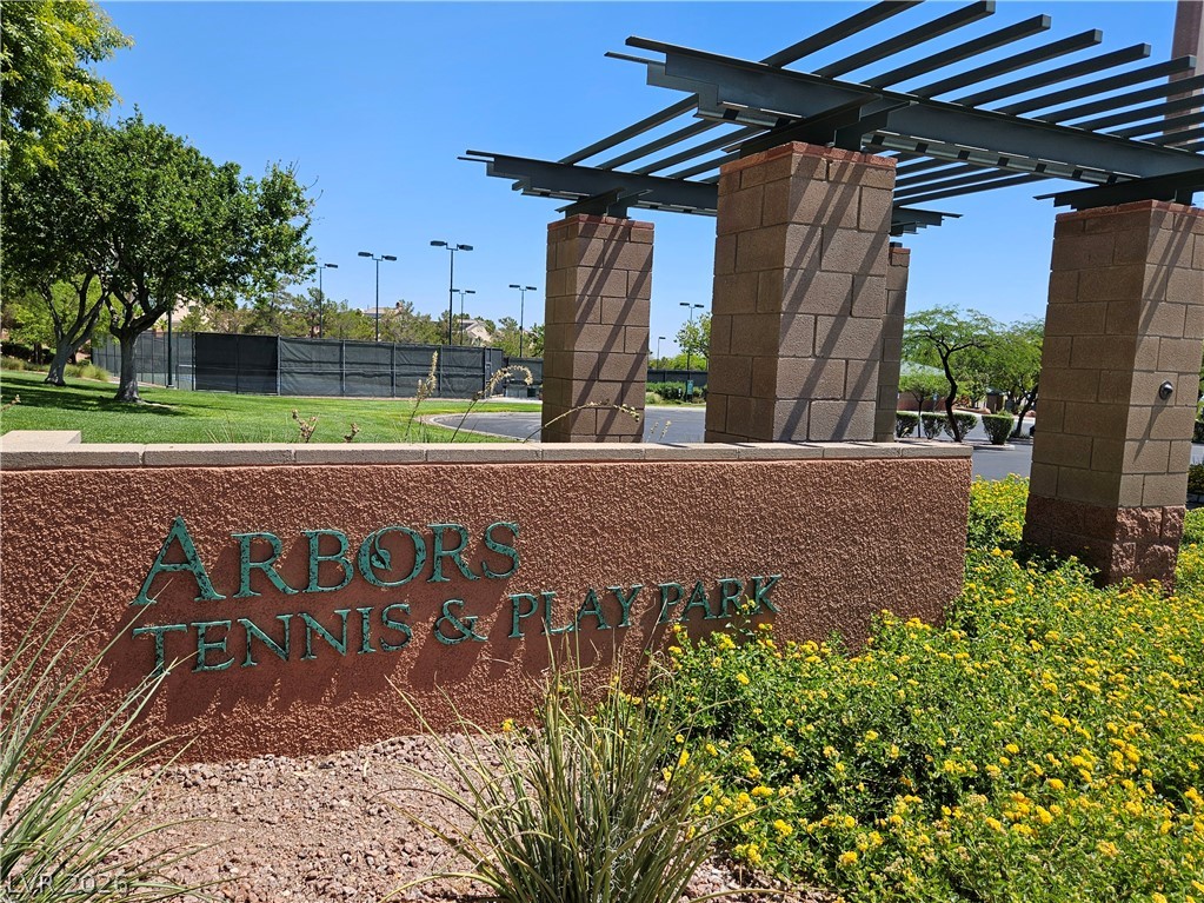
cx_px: 602
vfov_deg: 58.9
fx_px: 800
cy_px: 452
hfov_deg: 73.9
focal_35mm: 23
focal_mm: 5.4
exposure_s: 1/2000
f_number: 1.8
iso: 25
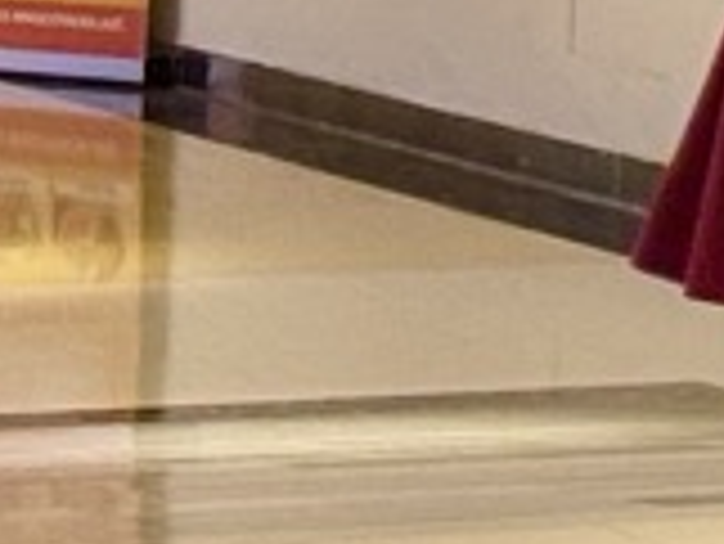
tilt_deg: +1.5
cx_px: 2874
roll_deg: -1.9
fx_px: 7975
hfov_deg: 4.7
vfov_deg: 3.8
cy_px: -724
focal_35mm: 381
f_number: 1.78
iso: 100
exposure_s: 1/60
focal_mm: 6.76
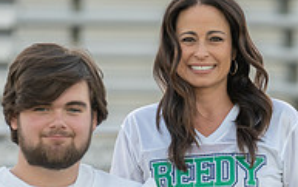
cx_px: 195
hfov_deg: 3.3
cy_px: 150
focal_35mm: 644
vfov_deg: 2.0
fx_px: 5235
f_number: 2.8
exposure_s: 1/320
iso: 250
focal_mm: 178
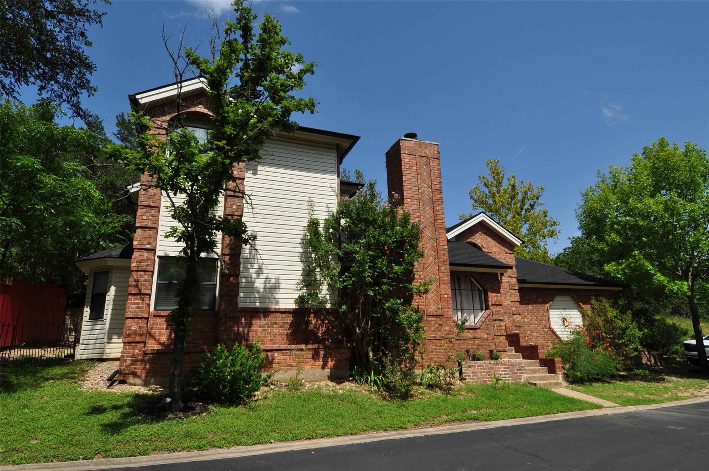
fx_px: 413
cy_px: 236
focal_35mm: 21
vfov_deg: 59.4
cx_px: 354
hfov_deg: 81.3
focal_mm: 14
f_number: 11
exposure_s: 1/400
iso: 200
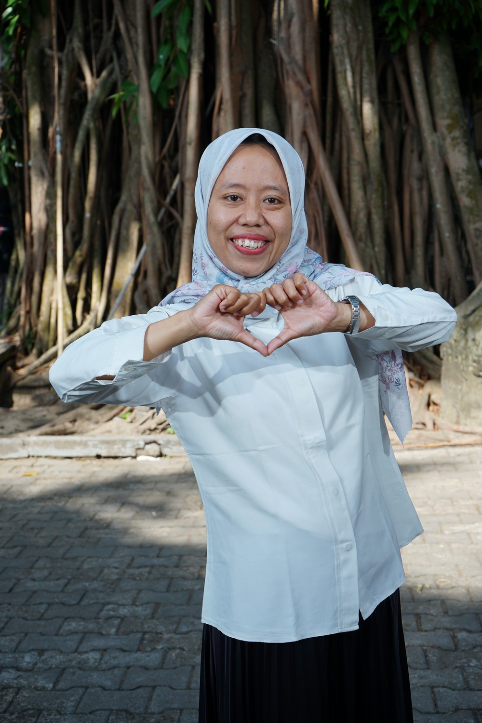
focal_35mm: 50
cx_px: 241
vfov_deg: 39.6
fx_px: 1004
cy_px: 362
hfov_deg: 27.0
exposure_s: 1/160
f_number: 7.1
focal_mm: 50
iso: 125
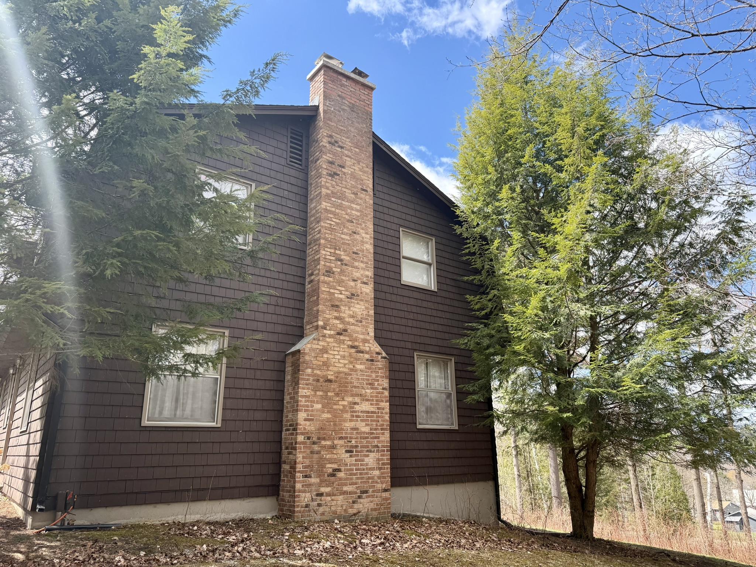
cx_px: 378
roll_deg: +1.2
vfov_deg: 56.8
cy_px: 284
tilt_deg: +16.7
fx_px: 524
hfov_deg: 71.6
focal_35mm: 24
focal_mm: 6.76
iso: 100
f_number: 1.78
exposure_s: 1/1522
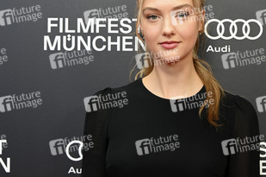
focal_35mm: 95
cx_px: 169
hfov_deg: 21.4
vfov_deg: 14.3
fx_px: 701
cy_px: 80
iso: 1000
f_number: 8
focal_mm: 65
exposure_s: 1/125
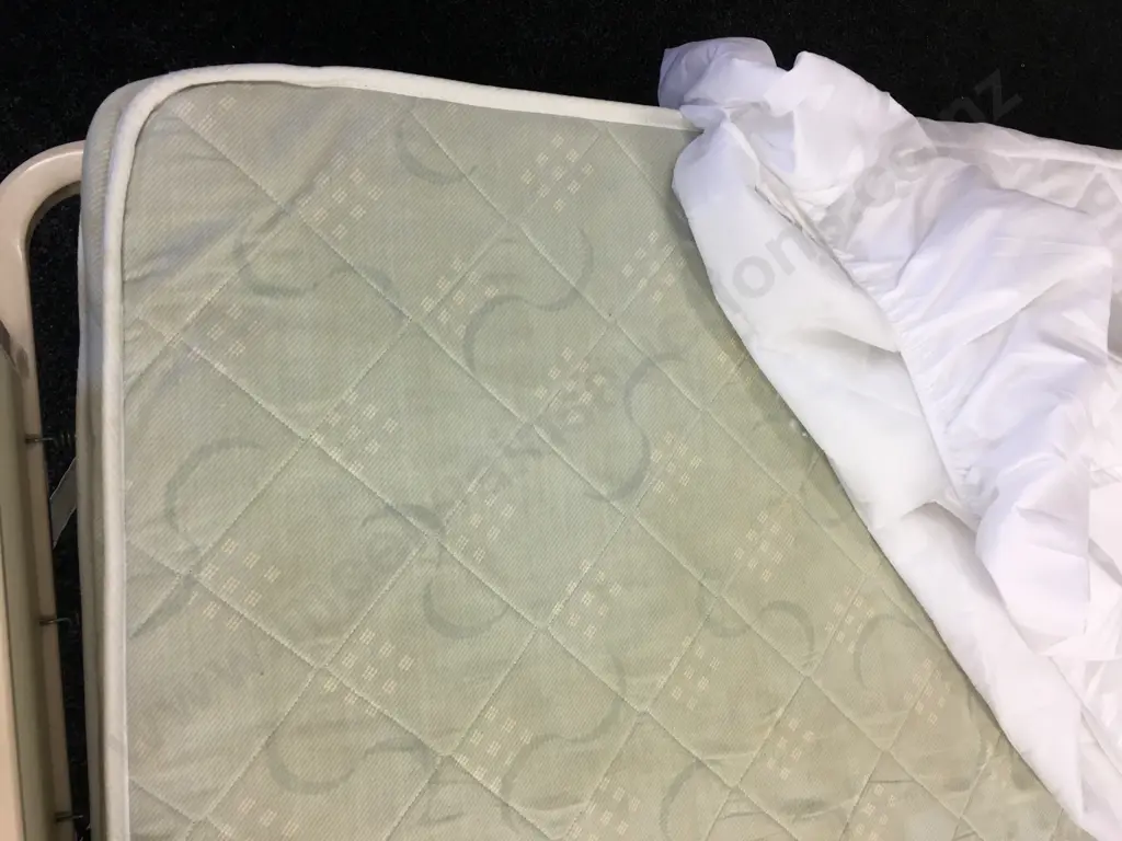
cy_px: 420
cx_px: 561
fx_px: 940
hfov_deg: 61.7
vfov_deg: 48.2
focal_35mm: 29
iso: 32
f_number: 2.2
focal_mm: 4.15
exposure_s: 1/33
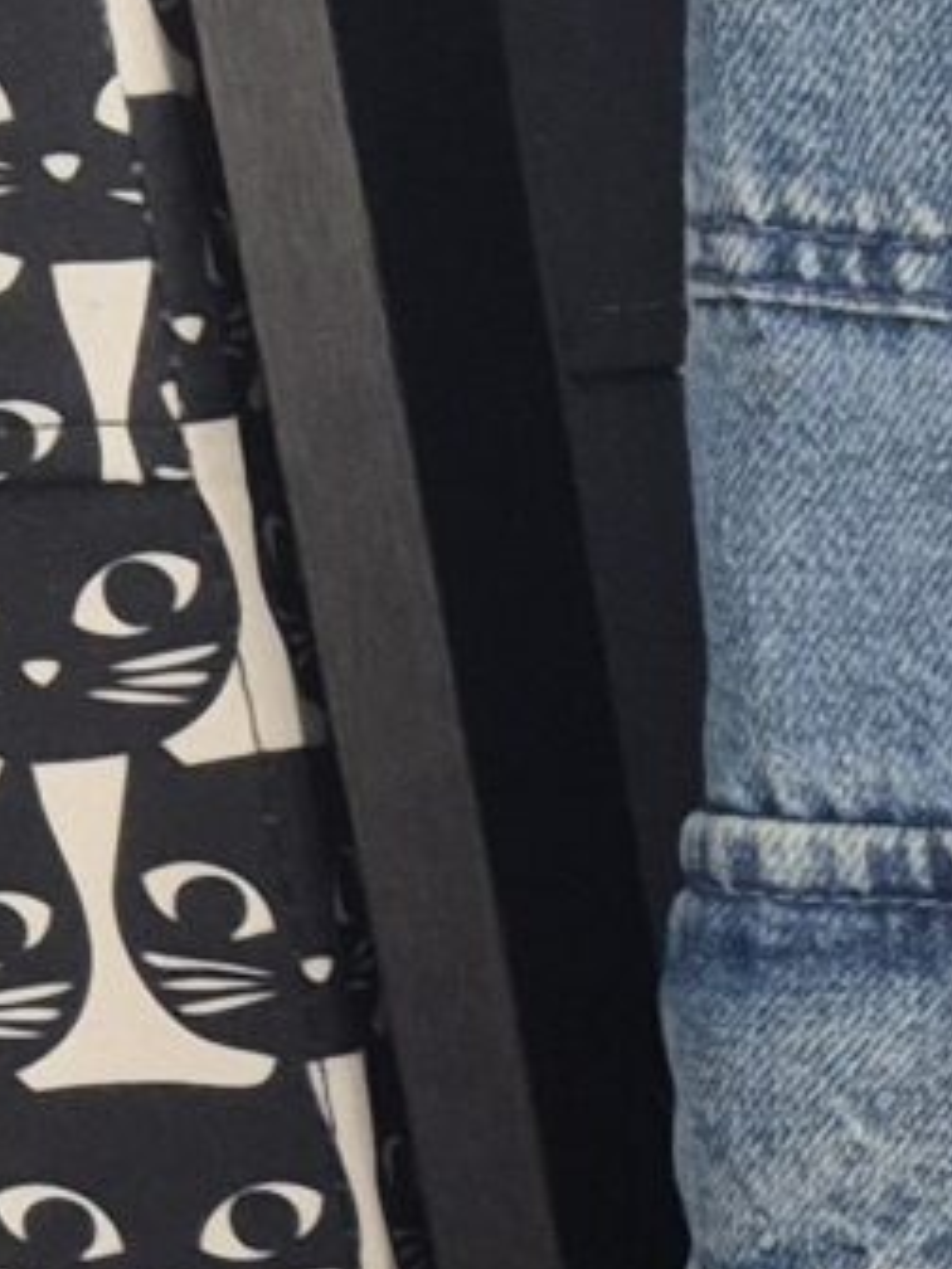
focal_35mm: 175
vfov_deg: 10.9
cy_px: 1900
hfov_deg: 7.8
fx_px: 6417
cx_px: 2403
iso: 320
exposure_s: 1/100
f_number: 1.8
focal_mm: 5.4
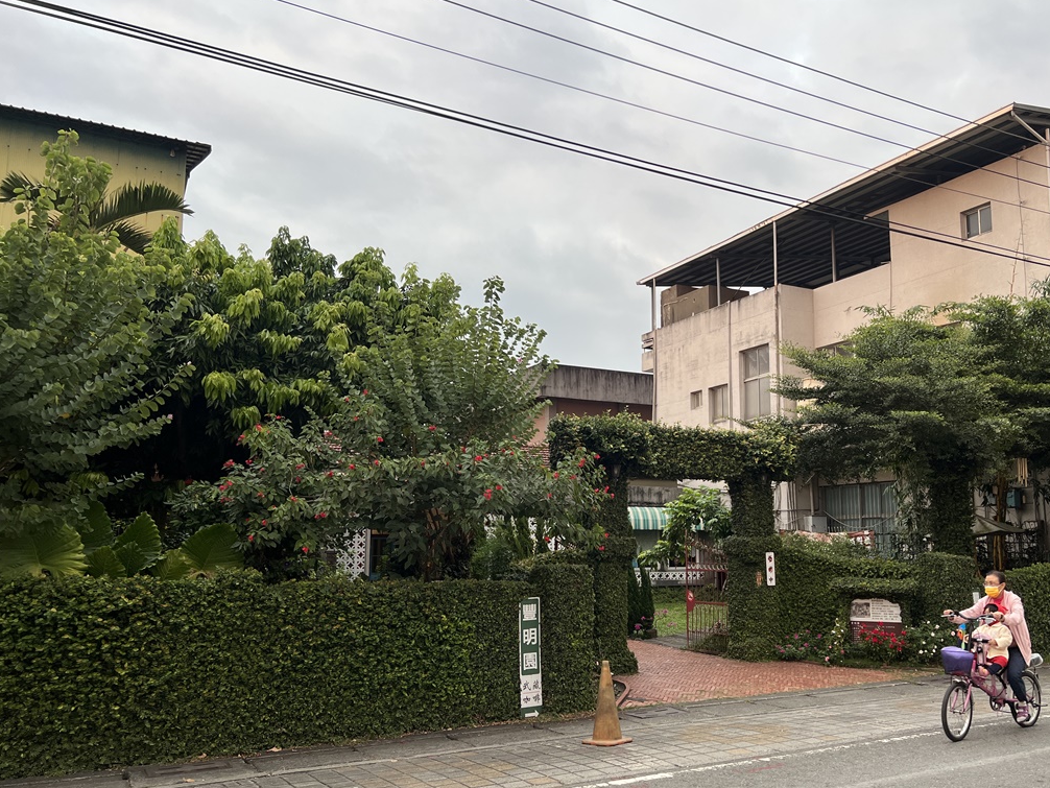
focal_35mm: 31
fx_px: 941
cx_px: 620
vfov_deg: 45.4
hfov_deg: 58.0
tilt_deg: +7.5
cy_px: 414
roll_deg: +0.4
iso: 40
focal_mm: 5.7
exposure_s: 1/121
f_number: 1.5
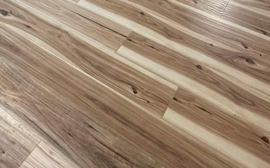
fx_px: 382
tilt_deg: -20.0
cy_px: -122
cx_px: 18
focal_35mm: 52
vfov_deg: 19.5
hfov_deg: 36.1
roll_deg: +3.3
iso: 160
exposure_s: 1/120
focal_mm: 2.22
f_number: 2.2
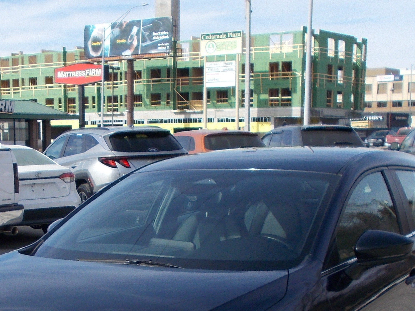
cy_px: 266
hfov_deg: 26.7
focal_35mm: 72
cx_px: 103
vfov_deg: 20.1
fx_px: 863
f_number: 8
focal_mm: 4.6
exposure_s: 1/125
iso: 80
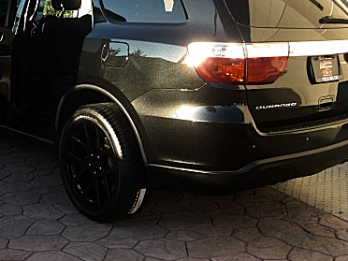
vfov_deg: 23.5
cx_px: 102
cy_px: 75
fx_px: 623
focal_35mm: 62
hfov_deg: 30.8
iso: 50
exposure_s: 1/125
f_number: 2.8
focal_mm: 6.3
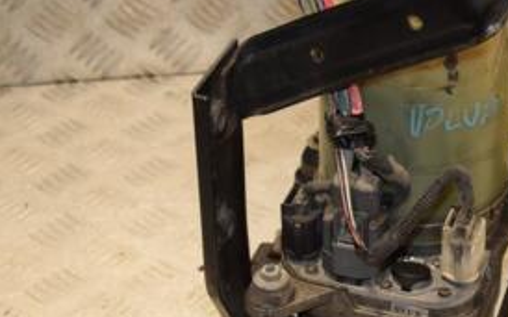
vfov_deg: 11.5
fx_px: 1578
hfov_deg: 18.1
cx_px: 406
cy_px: 191
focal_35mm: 114
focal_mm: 34
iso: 800
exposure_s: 1/200
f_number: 6.3
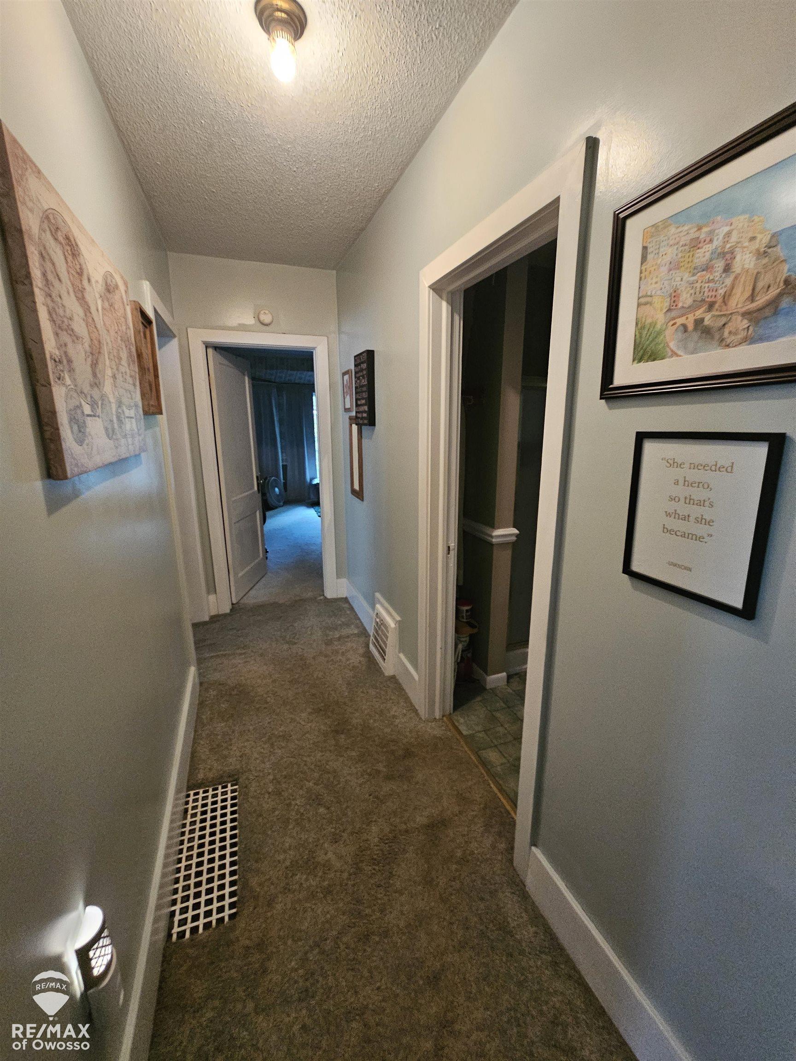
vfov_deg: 106.2
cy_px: 530
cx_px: 398
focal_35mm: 13
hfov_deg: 89.9
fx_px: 399
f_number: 2.2
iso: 640
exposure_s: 1/30
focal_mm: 2.2
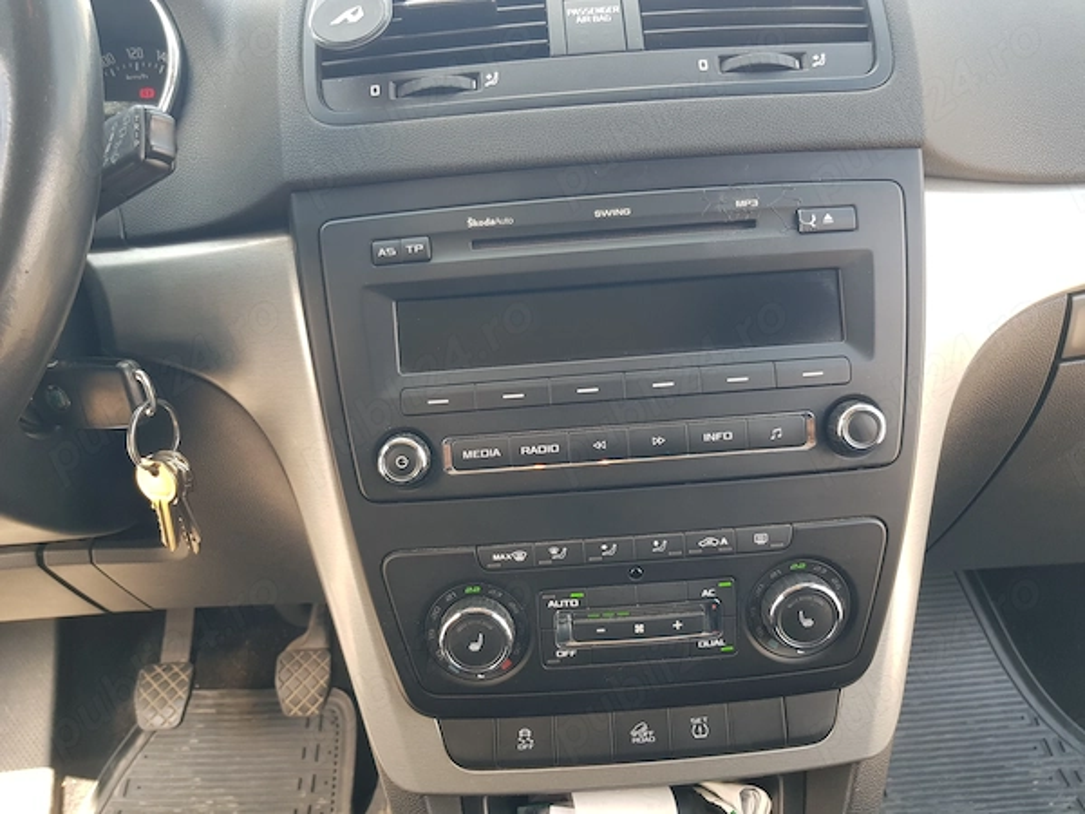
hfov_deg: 67.3
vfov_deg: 53.1
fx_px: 815
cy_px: 407
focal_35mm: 26
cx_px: 542
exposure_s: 1/100
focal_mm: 4.3
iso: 50
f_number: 1.7
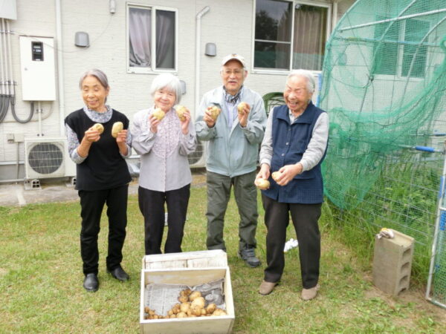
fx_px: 438
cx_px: 223
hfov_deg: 54.0
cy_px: 167
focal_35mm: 34
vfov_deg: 41.8
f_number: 3.9
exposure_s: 1/200
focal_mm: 6
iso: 80
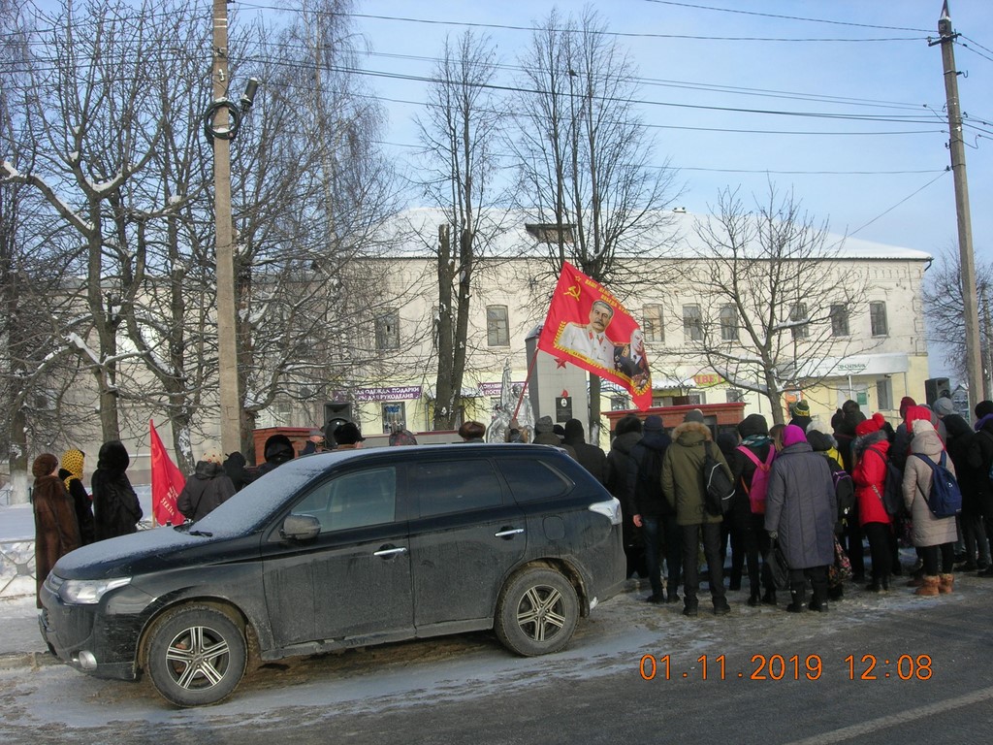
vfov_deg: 37.7
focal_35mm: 38
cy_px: 372
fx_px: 1090
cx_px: 496
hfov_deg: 49.0
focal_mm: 7.8
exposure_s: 1/415
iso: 64
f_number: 4.8
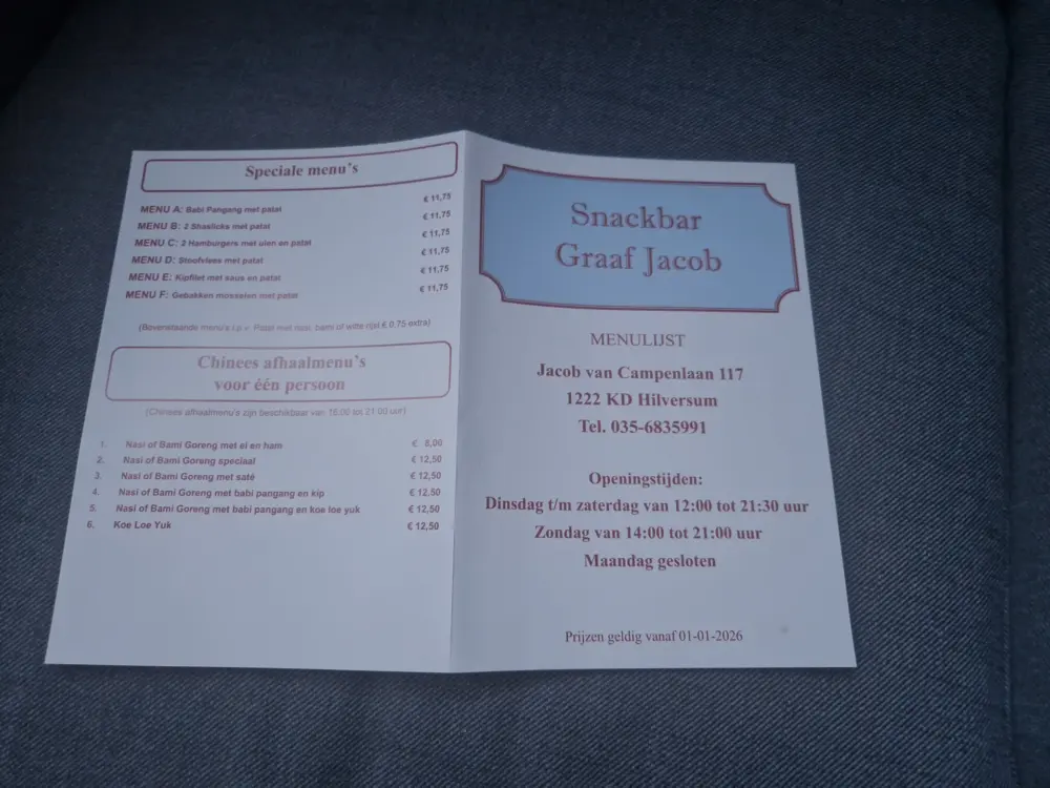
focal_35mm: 23
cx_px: 525
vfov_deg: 58.9
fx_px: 698
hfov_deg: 73.9
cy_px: 394
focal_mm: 5.4
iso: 83
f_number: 1.8
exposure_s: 1/50
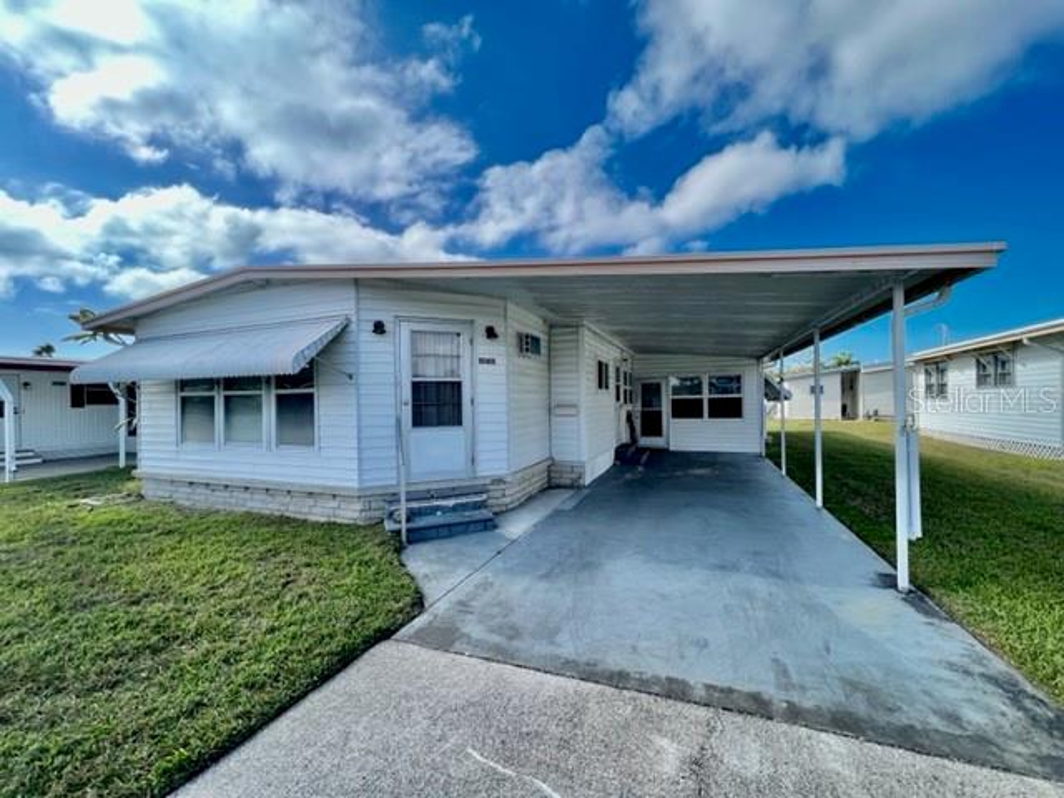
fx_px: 400
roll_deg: +1.8
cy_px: 399
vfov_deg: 89.9
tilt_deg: -0.6
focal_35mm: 13
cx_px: 532
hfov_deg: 106.2
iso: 32
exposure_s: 1/896
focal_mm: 1.57
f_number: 1.8
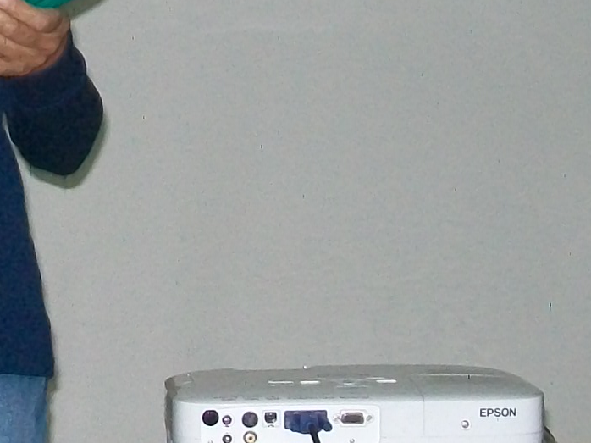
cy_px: 250
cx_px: -171
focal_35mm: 156
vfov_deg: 9.5
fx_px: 2662
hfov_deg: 12.3
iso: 160
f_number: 3.1
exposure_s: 1/80
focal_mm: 7.6
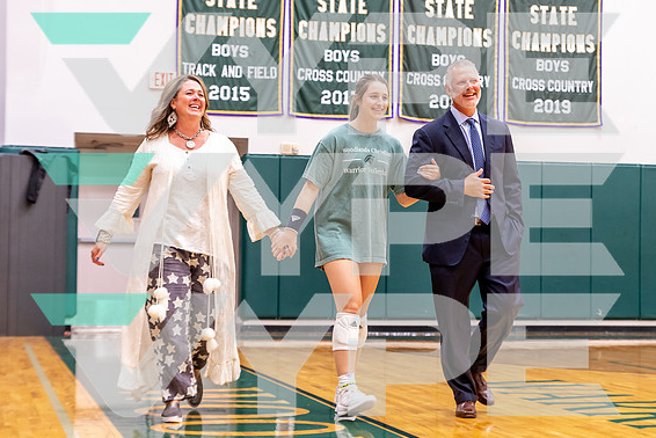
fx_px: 1568
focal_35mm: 86
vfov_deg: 15.9
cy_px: 209
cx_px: 375
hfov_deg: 23.6
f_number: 3.5
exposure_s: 1/125
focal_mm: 63
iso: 2500
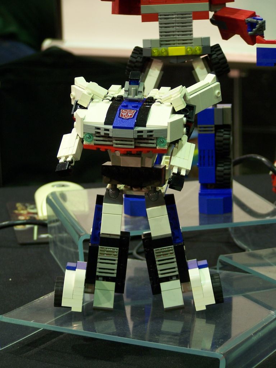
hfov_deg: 14.1
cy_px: 184
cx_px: 138
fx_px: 1116
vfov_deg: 18.7
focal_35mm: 105
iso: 80
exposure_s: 1/2
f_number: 3.2
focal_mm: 17.5
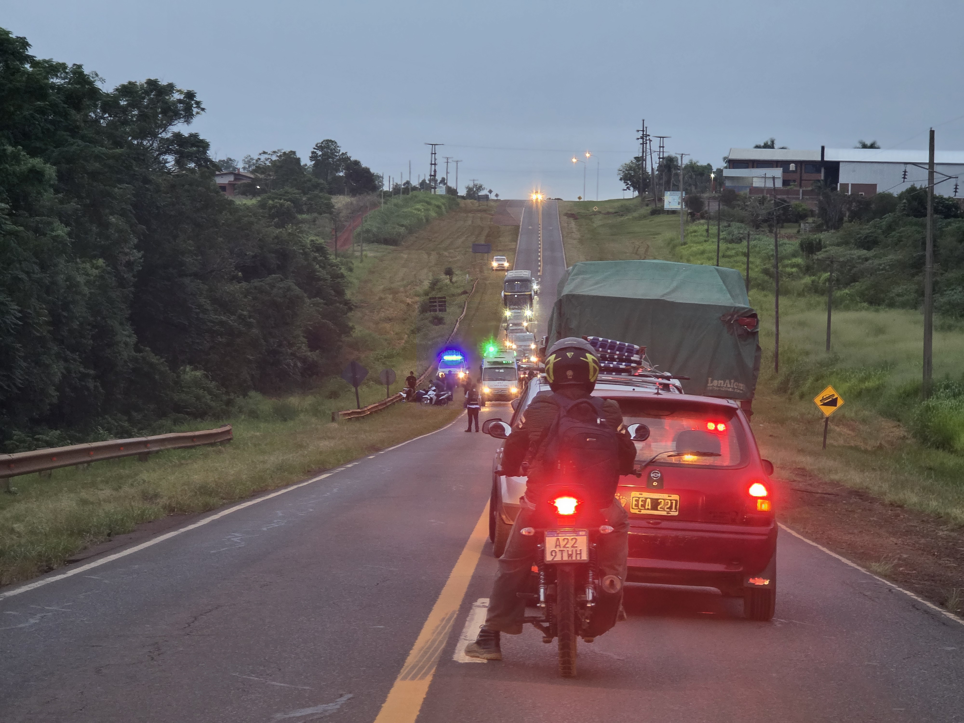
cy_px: 362
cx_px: 482
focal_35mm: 115
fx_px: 3203
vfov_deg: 12.9
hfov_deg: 17.1
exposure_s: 1/50
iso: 640
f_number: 3.4
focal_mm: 18.6
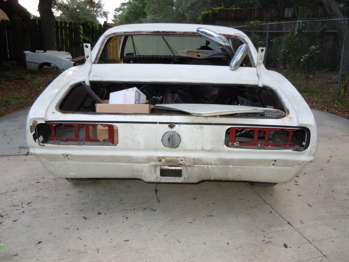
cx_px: 174
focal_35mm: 30
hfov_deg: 60.0
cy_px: 131
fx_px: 302
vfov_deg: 46.8
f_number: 3.5
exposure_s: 1/80
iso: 125
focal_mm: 5.4
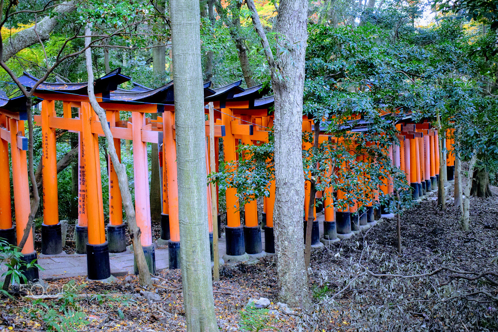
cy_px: 166
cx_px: 249
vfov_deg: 29.9
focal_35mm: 45
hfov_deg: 43.6
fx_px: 622
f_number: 4.2
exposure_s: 1/60
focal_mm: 30
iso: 2200
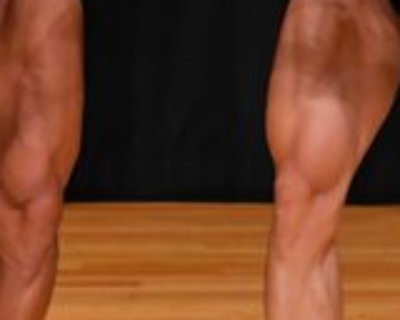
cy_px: -5
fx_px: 16171
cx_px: -1
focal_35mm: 1366
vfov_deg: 1.1
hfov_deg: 1.4
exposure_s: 1/400
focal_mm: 200
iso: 3200
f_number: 5.6
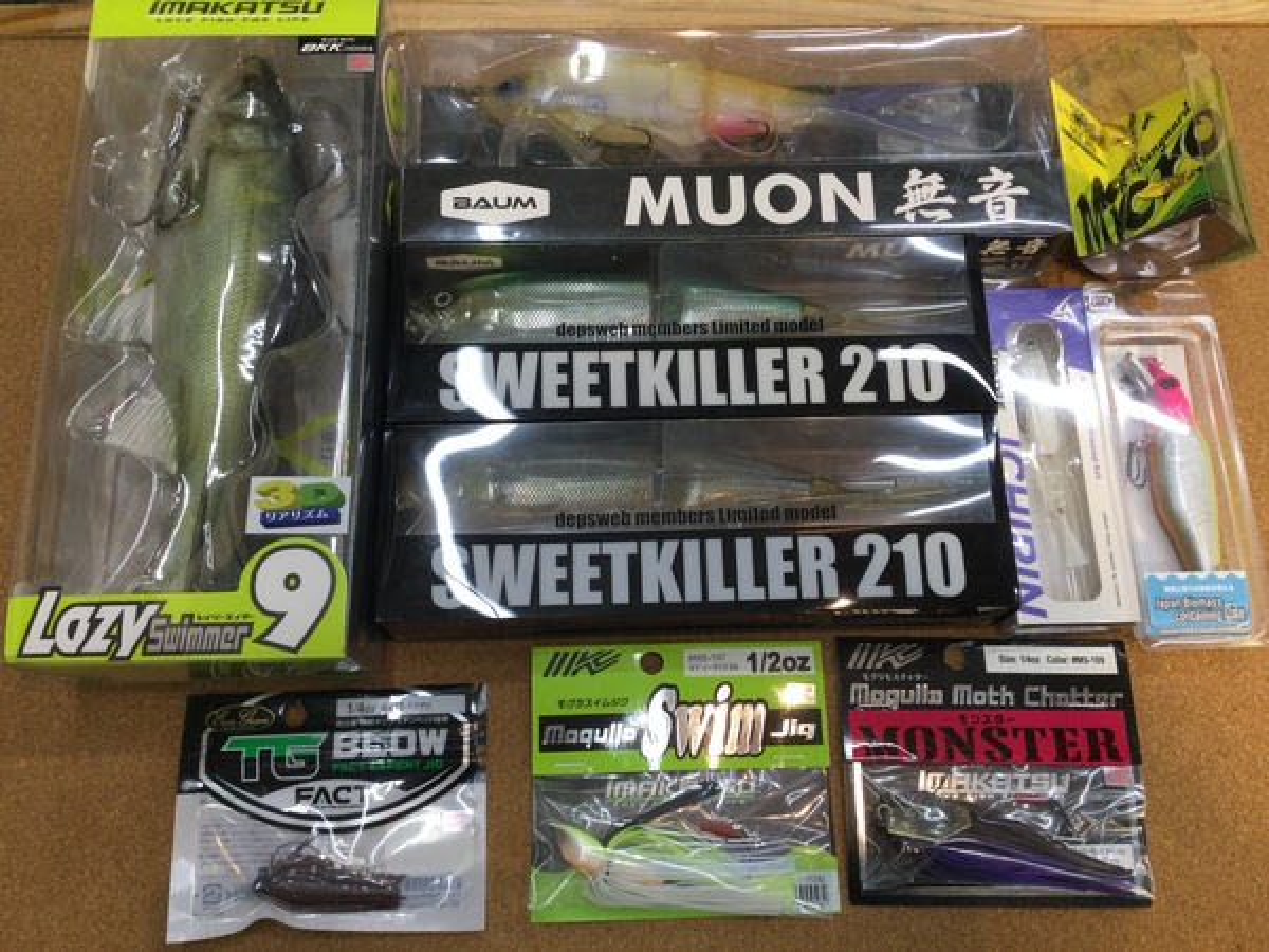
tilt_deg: -73.6
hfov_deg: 58.4
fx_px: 1136
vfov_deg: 45.4
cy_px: 476
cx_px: 634
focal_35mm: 31
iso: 25
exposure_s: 1/40
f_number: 2.4
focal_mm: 3.3
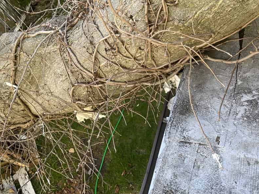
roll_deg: +20.9
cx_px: 104
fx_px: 397
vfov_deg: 26.7
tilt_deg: -43.1
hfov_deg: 36.0
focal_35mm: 53
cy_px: 24
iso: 32
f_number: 1.6
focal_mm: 4.2
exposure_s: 1/208
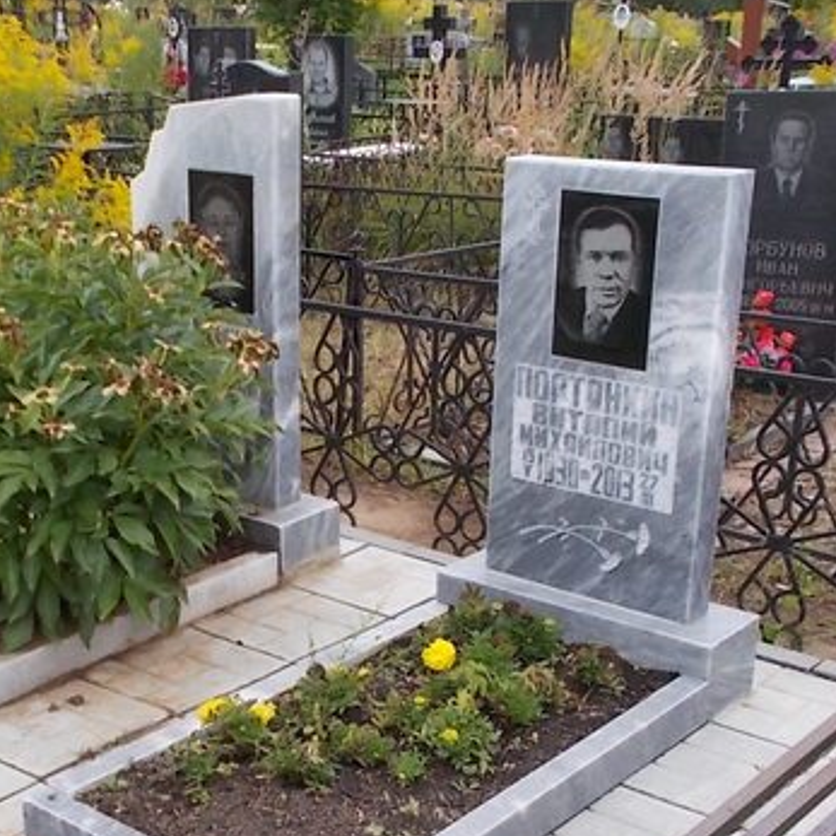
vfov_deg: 32.0
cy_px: 549
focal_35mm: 53
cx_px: 301
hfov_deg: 32.0
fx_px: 1448
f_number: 3.2
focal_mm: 4.6
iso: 80
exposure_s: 1/100
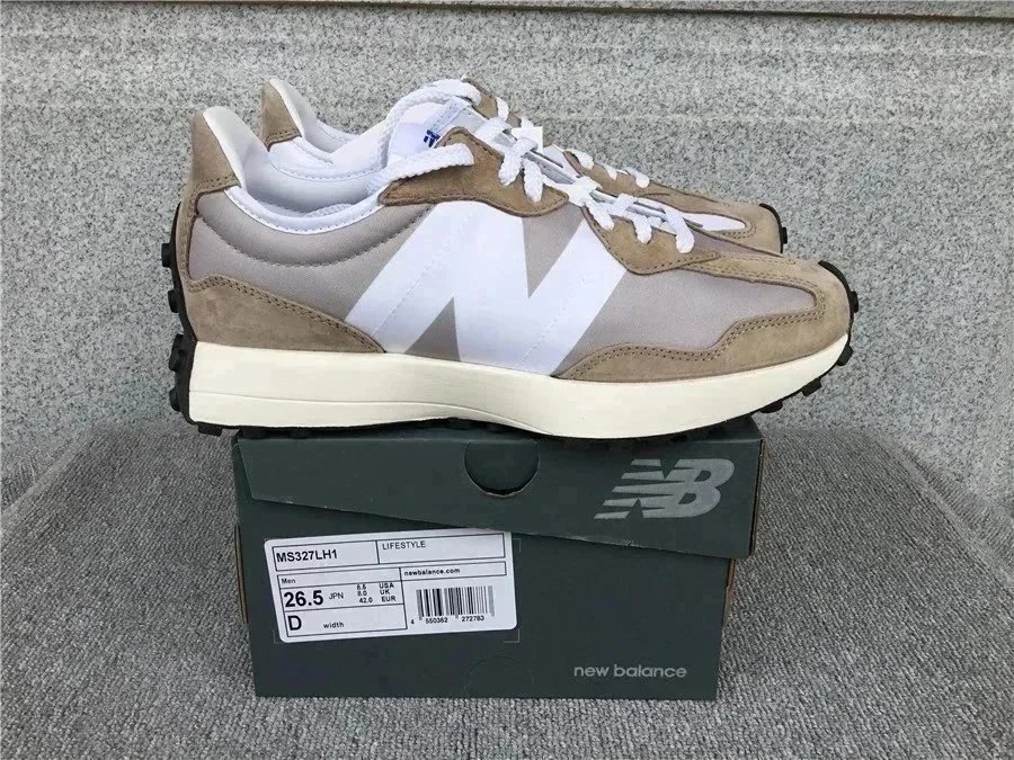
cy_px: 380
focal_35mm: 31
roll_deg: -0.9
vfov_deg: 45.4
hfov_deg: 58.4
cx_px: 507
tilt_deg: -20.3
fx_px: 908
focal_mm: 3.3
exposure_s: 1/424
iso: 25
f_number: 2.4
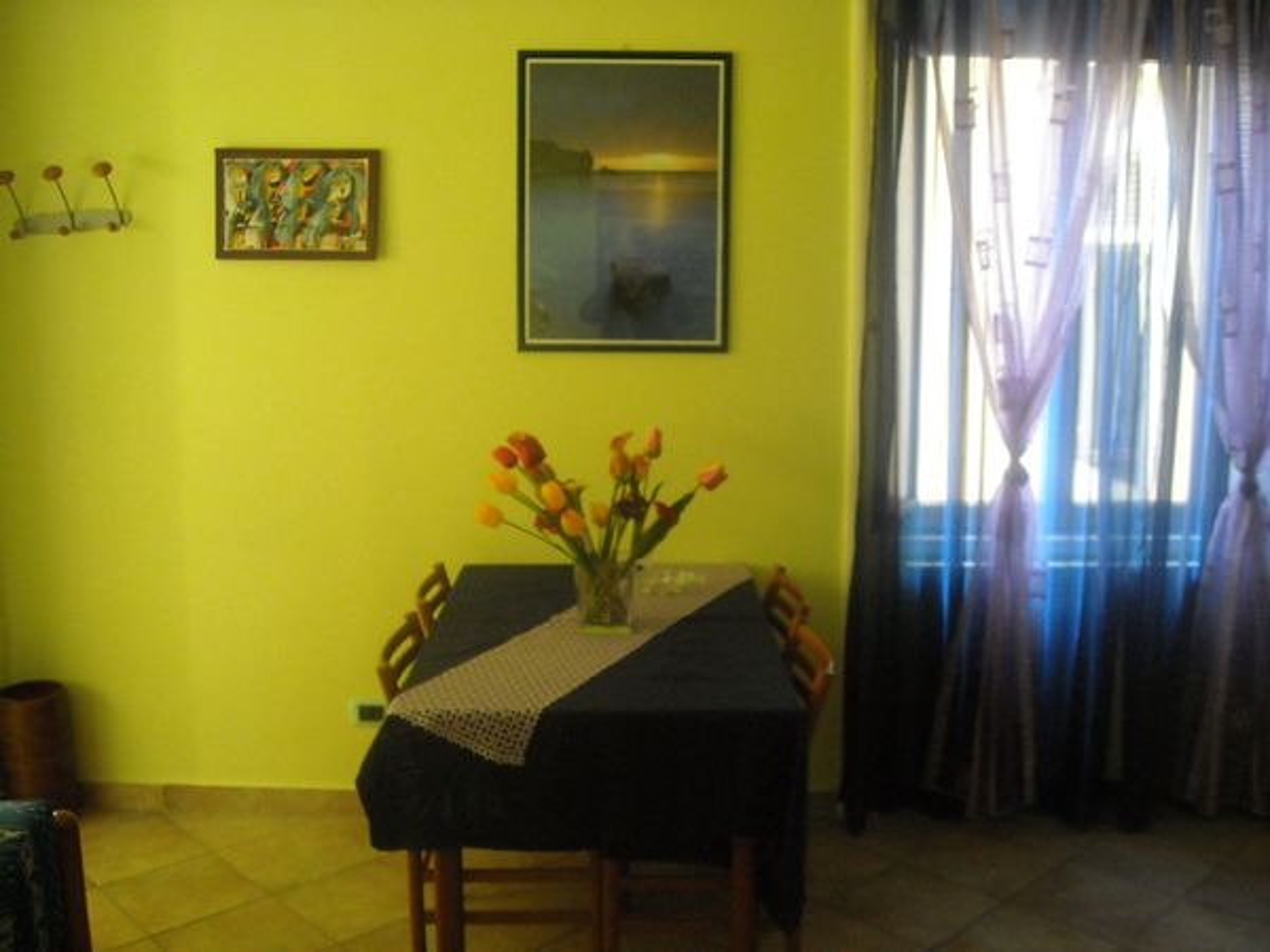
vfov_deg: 40.7
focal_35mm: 35
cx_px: 635
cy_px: 476
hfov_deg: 52.6
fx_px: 1284
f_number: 2.8
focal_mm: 5.7
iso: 351
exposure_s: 1/60
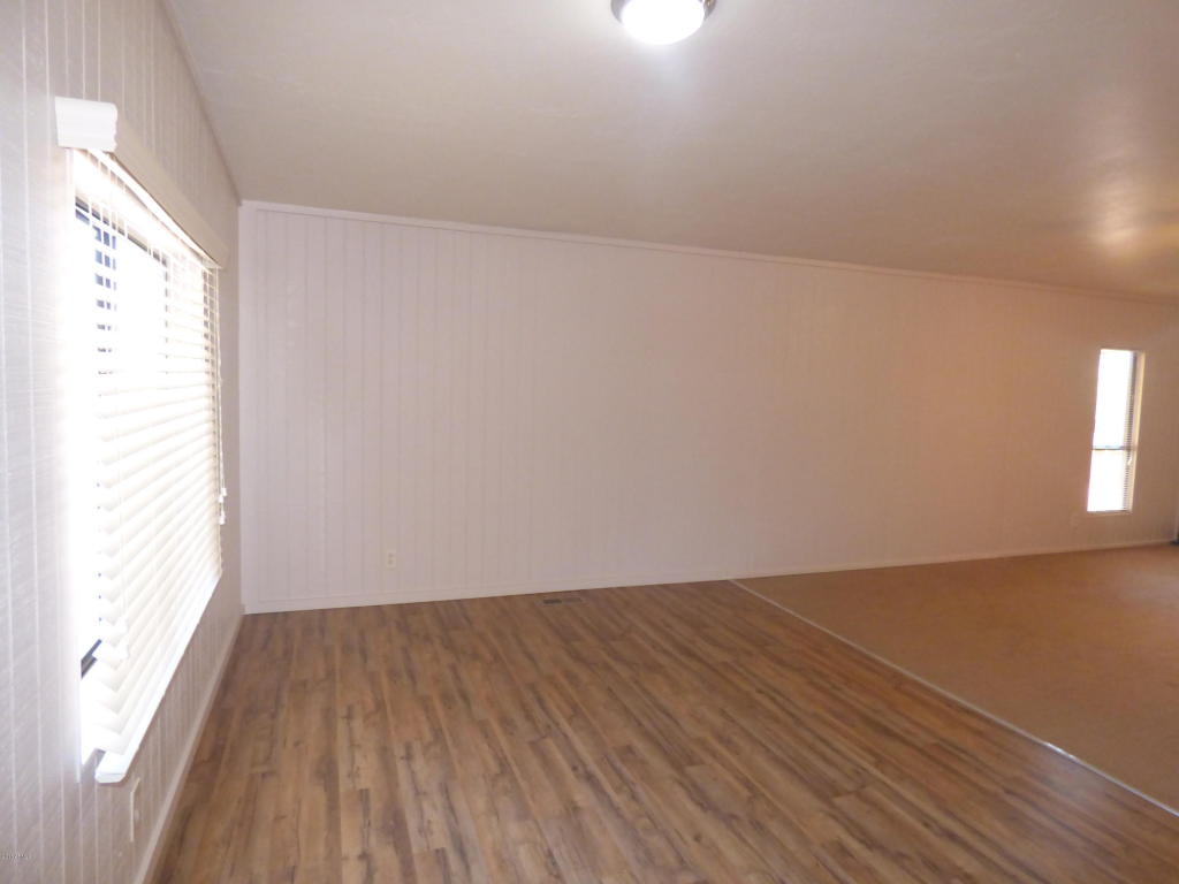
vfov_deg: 66.0
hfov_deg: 81.7
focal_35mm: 20
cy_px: 442
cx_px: 590
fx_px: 681
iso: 500
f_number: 2.8
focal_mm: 3.58
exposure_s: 1/60
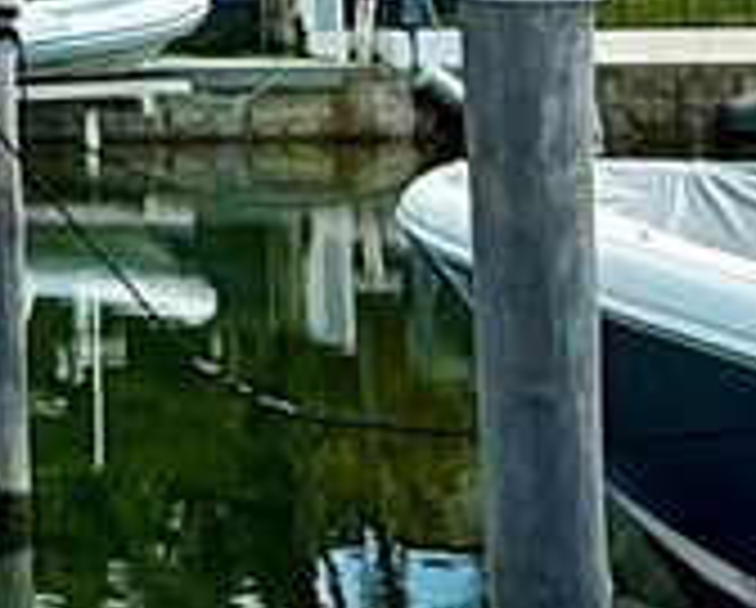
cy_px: -185
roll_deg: +0.4
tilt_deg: +5.7
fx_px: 2914
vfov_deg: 11.6
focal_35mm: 130
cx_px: -828
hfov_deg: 12.7
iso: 50
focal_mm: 2.22
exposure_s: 1/3289
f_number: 2.2
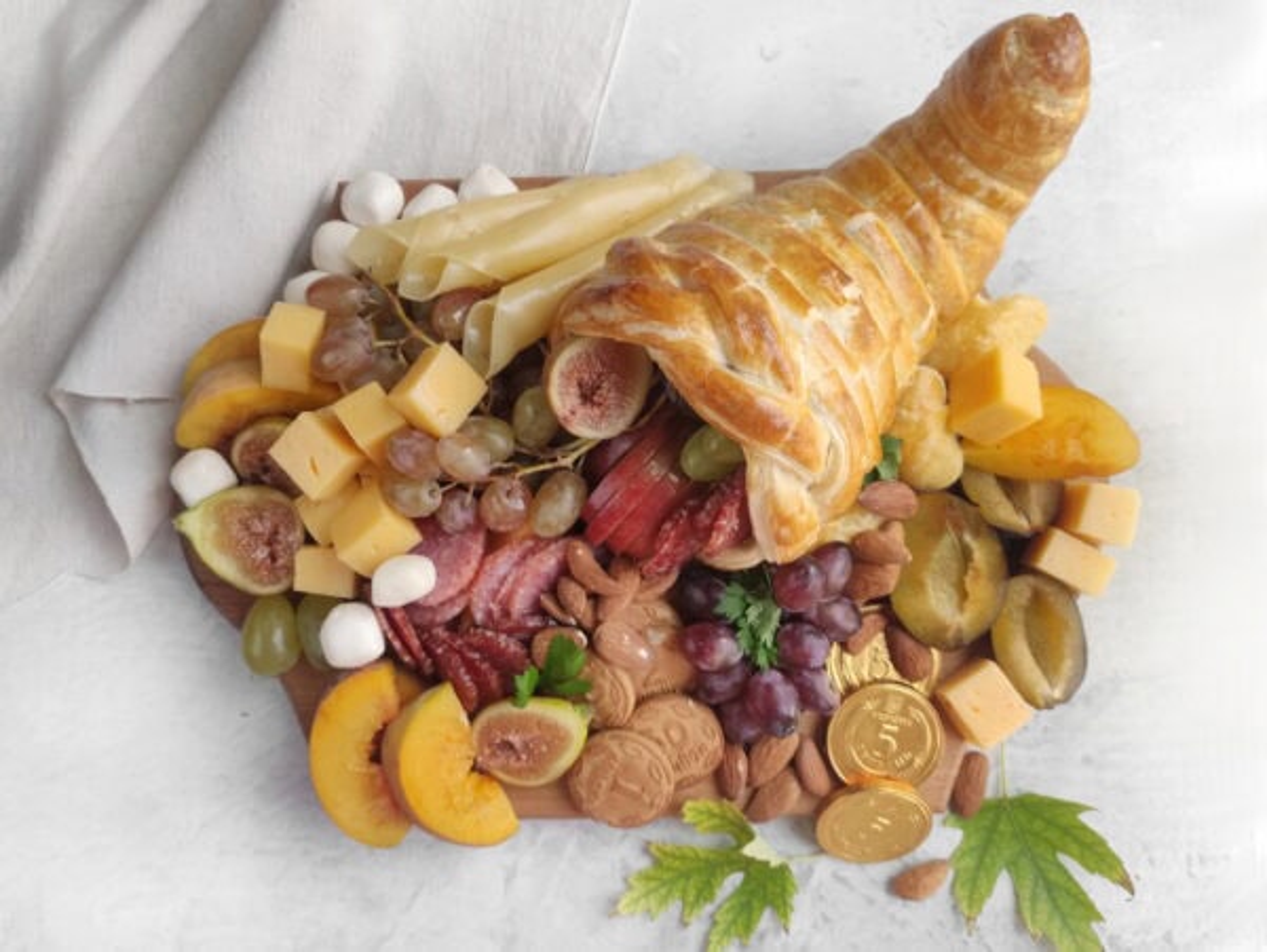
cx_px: 634
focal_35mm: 25
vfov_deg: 54.9
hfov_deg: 69.3
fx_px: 916
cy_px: 476
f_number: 1.9
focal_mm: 5.4
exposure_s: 1/100
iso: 83
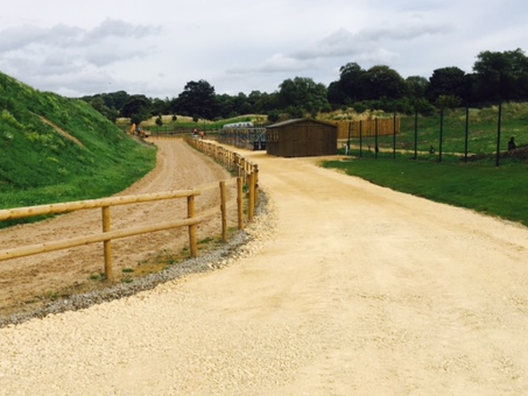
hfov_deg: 45.8
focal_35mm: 41
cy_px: 226
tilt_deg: -8.8
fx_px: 626
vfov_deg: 35.1
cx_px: 267
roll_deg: +0.2
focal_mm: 4.15
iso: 32
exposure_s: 1/3049
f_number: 2.2
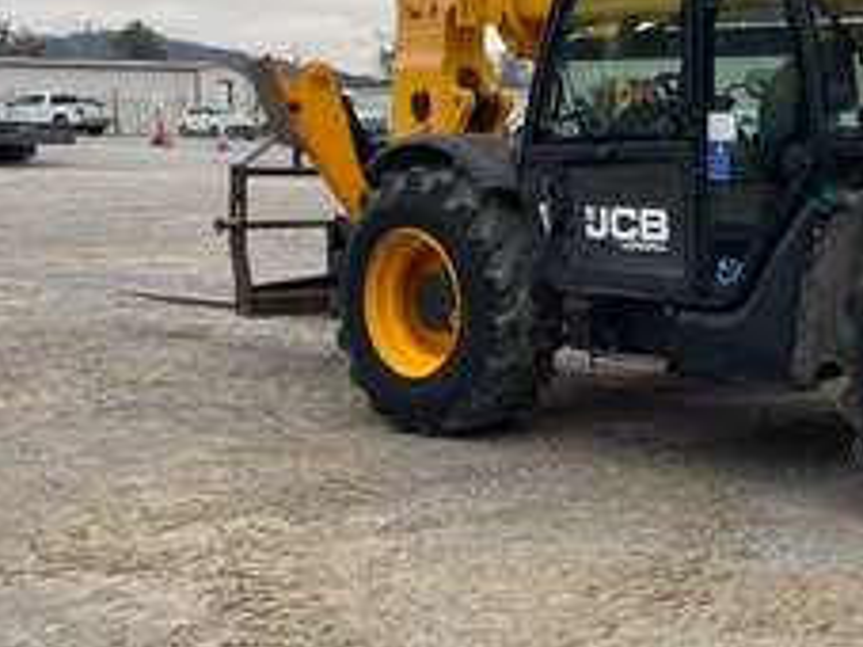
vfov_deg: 23.2
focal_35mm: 63
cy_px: 280
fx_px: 1570
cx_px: 969
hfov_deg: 27.8
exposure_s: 1/162
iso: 32
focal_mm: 4.2
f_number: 1.6
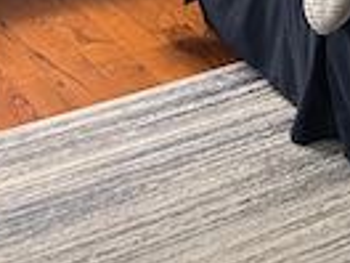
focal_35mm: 126
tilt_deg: -9.6
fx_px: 1274
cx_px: 687
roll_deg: +0.6
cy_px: -282
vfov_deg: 10.7
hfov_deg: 13.5
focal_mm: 4.2
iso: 500
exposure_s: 1/60
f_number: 1.6
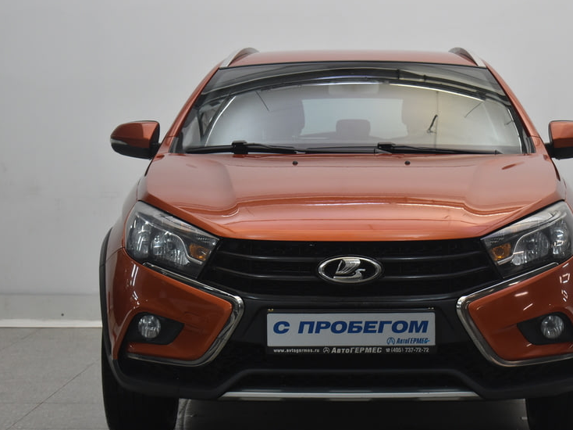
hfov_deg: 23.0
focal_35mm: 85
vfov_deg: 17.4
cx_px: 350
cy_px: 233
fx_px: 1407
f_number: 5.3
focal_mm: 48
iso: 900
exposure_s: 1/80
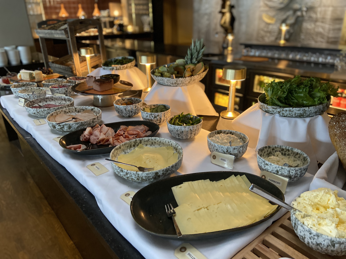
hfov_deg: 67.3
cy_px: 130
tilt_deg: -23.5
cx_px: 173
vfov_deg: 53.1
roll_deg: +1.3
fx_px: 260
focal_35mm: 26
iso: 400
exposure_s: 1/33
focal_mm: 4.25
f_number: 1.8
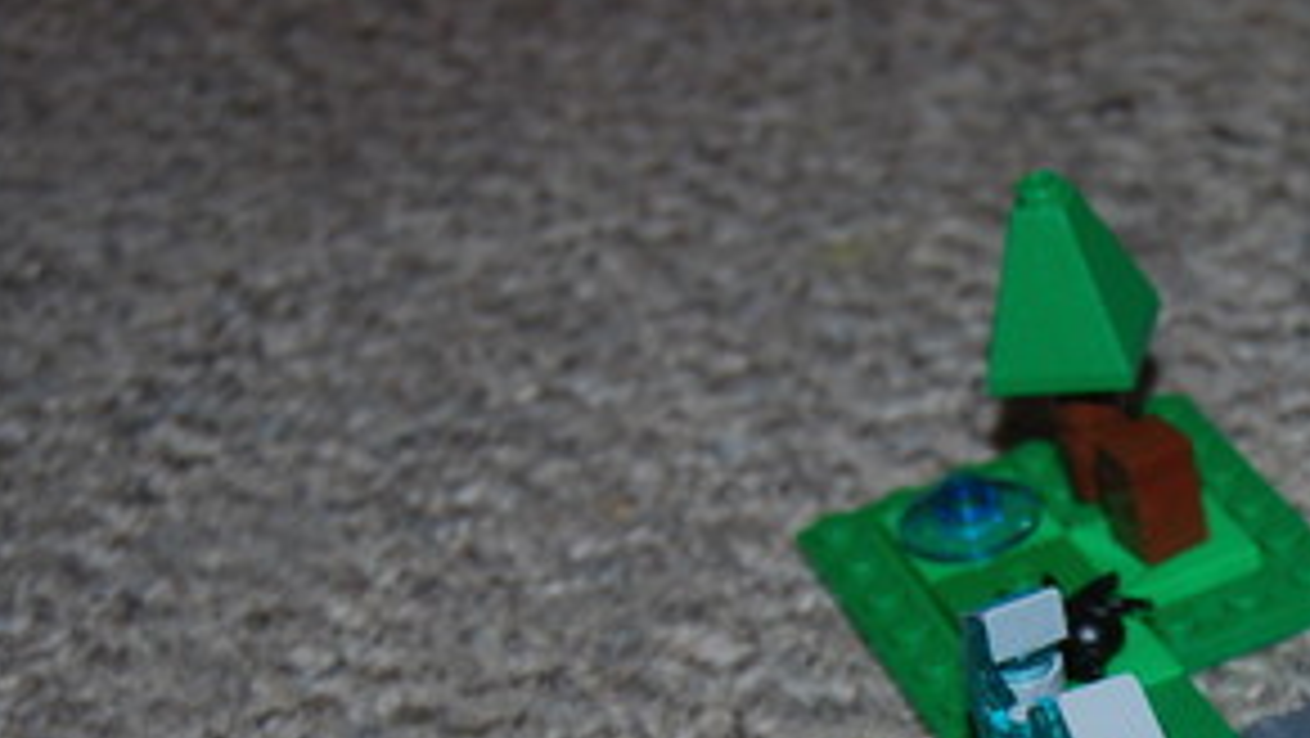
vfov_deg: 11.1
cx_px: 1202
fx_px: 3718
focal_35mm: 107
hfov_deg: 19.6
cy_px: 904
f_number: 3.8
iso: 200
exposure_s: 1/60
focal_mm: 22
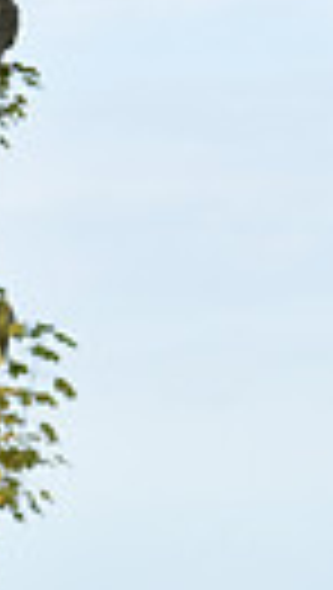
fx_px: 6290
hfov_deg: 3.0
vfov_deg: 5.3
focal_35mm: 402
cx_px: -328
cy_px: 959
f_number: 5.6
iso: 400
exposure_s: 1/1000
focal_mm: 112
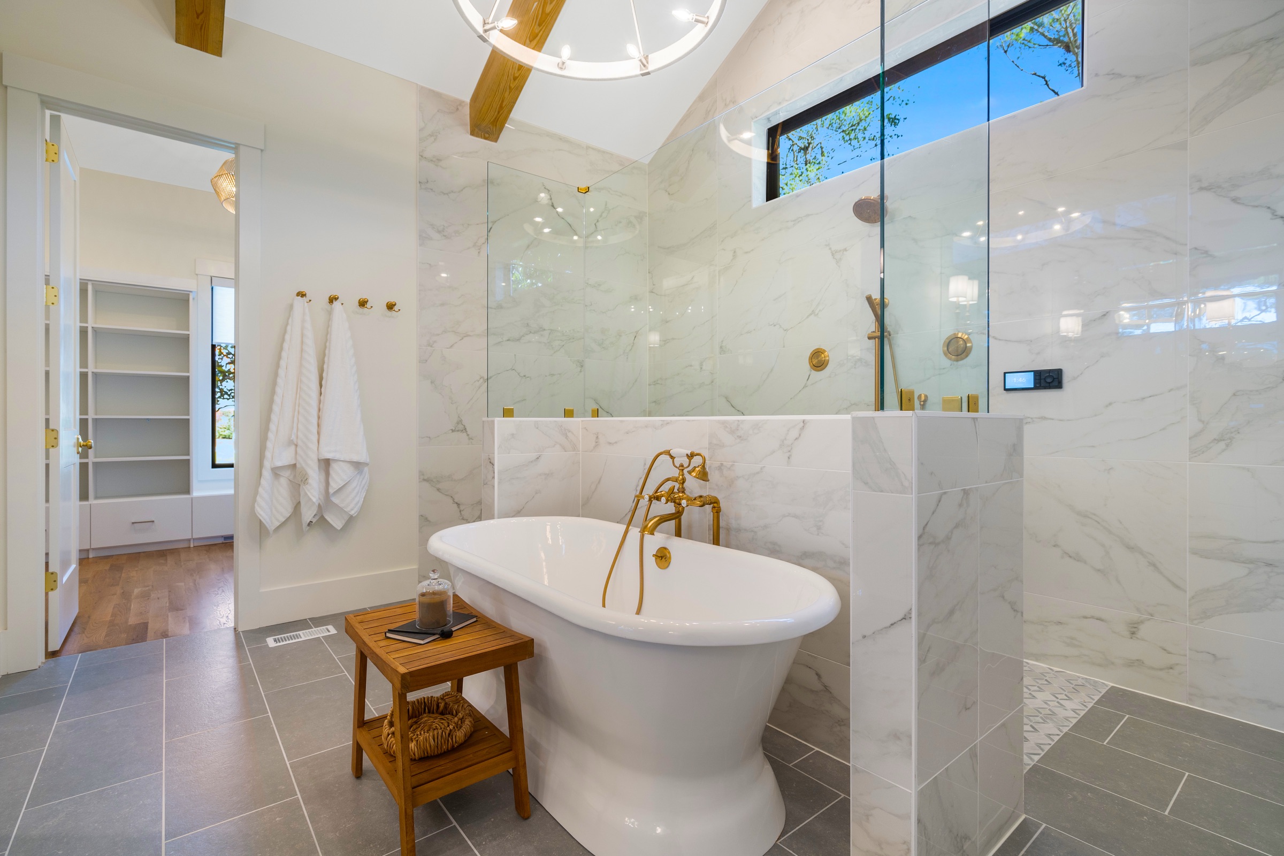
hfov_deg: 96.7
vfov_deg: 73.7
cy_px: 428
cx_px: 642
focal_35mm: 16
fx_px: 571
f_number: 5.6
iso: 200
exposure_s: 1/4
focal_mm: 16
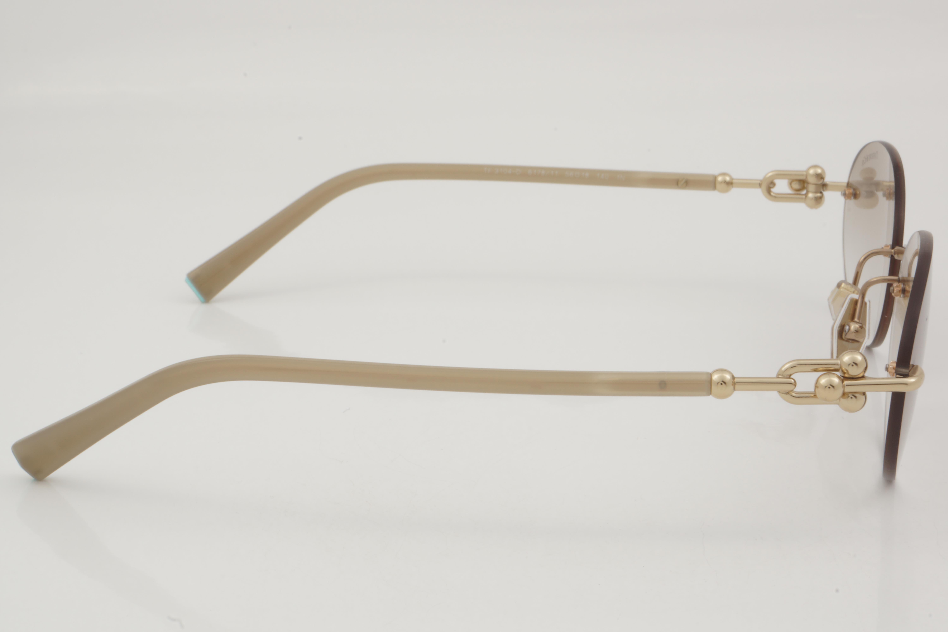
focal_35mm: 75
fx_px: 1975
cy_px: 316
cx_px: 474
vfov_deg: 18.2
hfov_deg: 27.0
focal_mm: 50
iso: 100
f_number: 32
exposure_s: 1/3
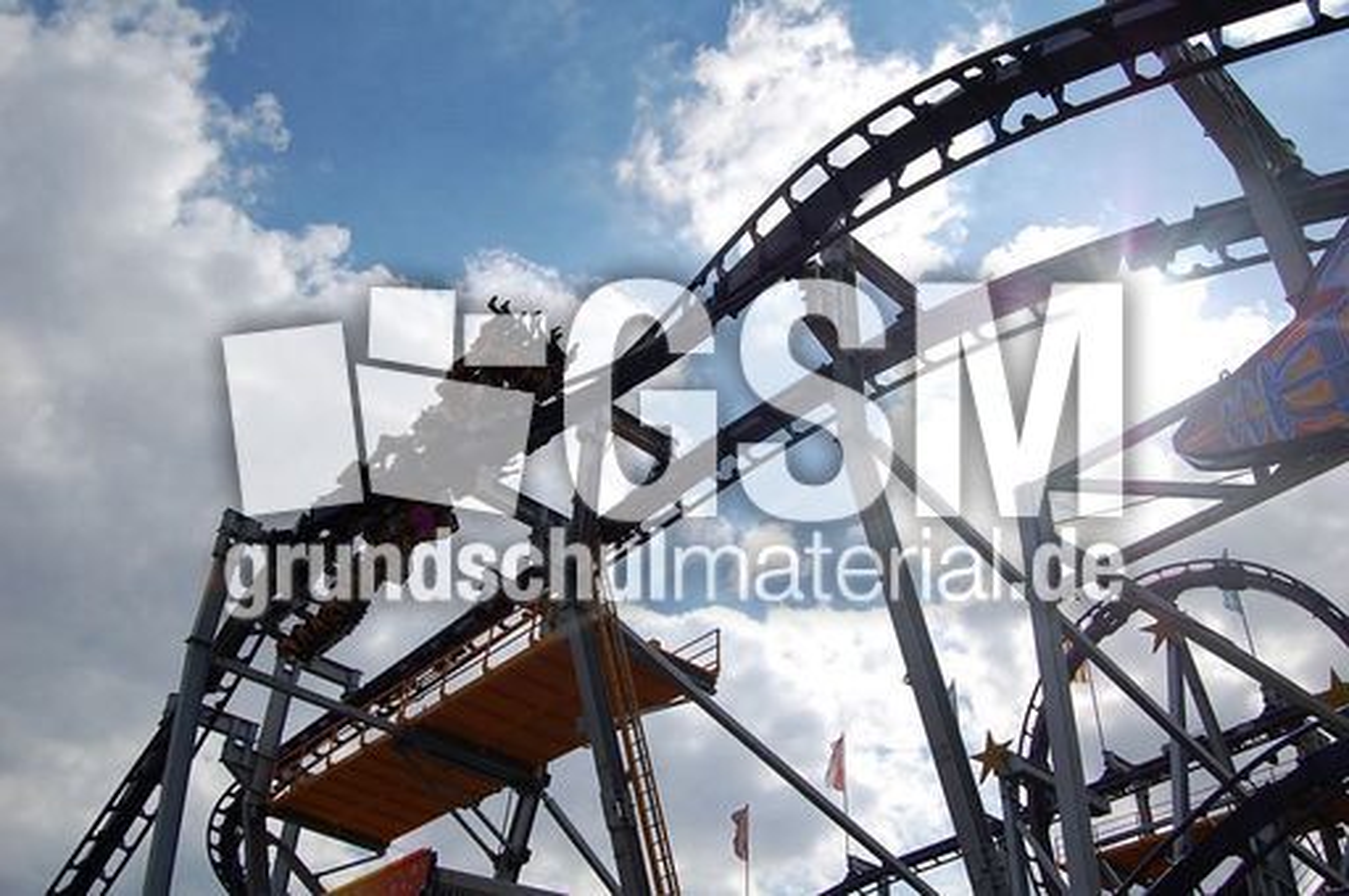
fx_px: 1235
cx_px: 674
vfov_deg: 39.9
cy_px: 448
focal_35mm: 33
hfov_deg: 57.3
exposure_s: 1/1600
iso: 200
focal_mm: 22
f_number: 7.1
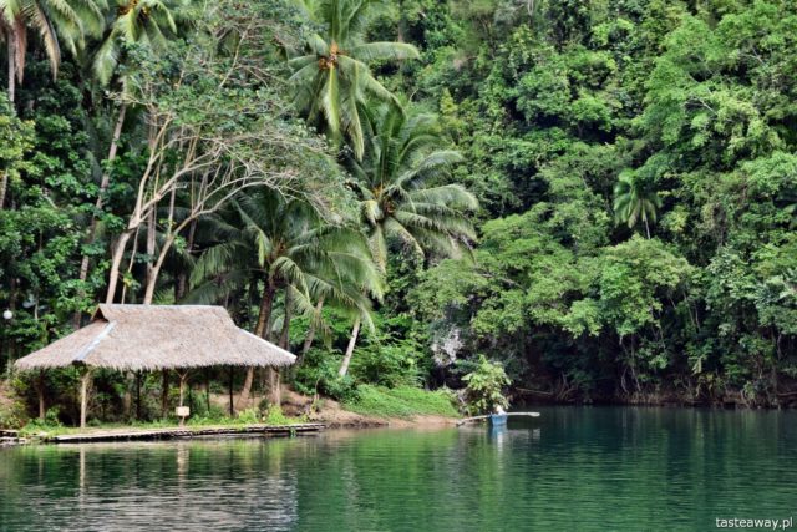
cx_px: 398
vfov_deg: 14.7
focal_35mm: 93
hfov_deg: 21.9
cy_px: 266
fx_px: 2059
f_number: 8
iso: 400
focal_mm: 62
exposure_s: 1/200
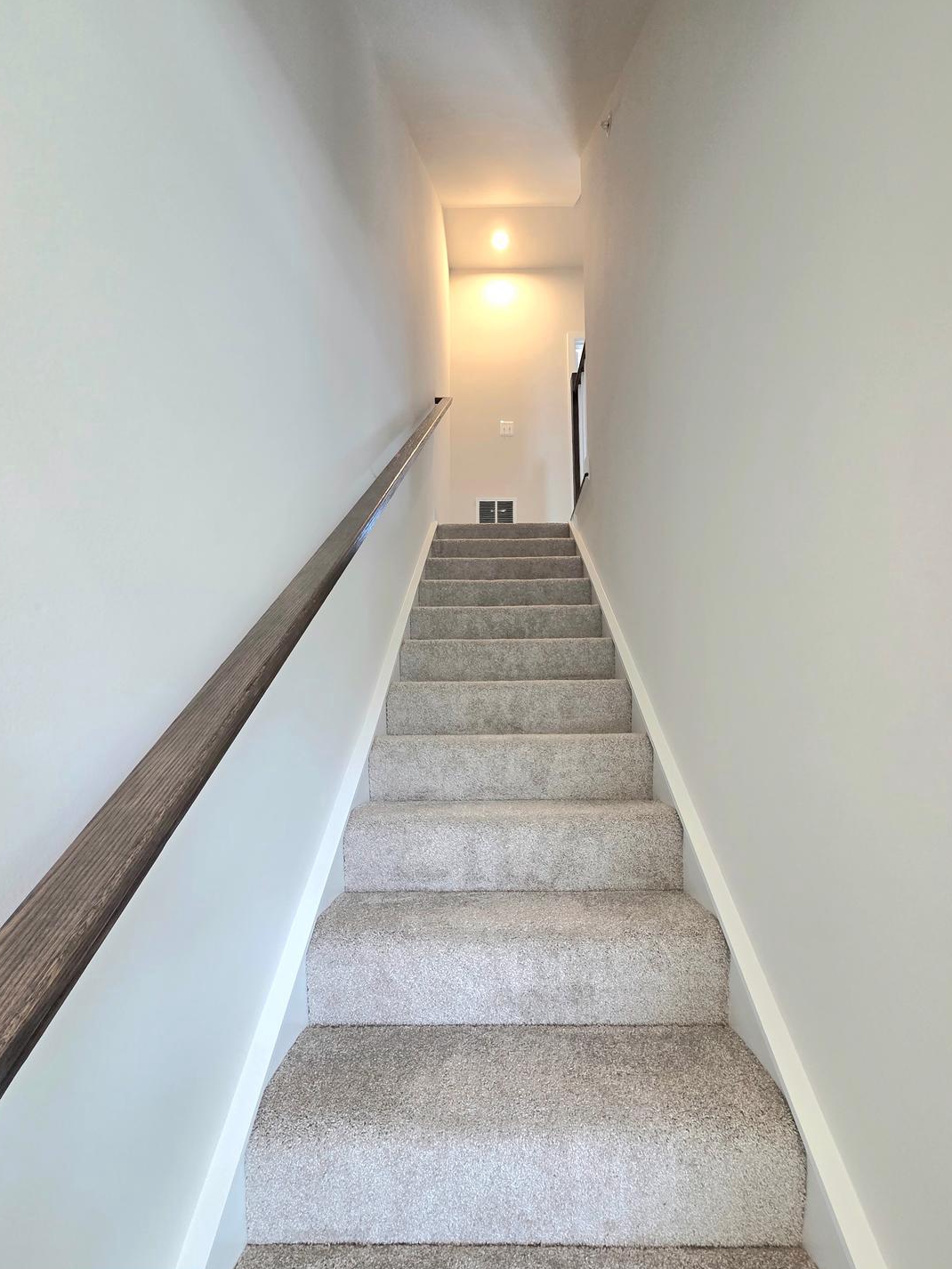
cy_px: 665
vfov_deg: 102.0
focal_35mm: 14
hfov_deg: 85.7
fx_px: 513
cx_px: 490
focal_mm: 2.2
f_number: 2.2
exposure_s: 1/60.2
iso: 200
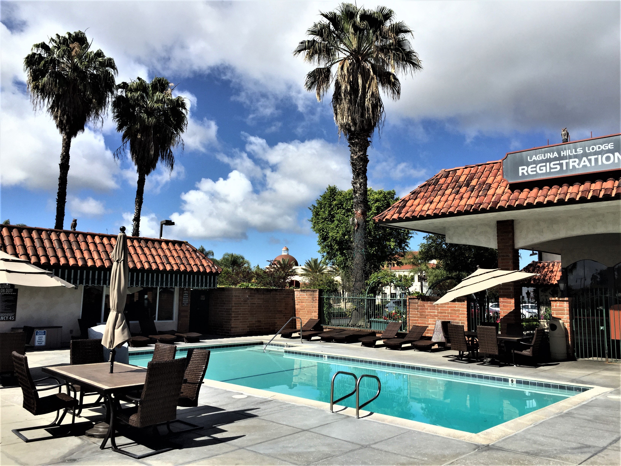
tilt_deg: +7.7
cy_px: 233
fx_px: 520
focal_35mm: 29
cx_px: 310
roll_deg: -2.8
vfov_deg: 48.2
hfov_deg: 61.7
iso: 32
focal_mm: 4.15
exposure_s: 1/2326
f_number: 2.2
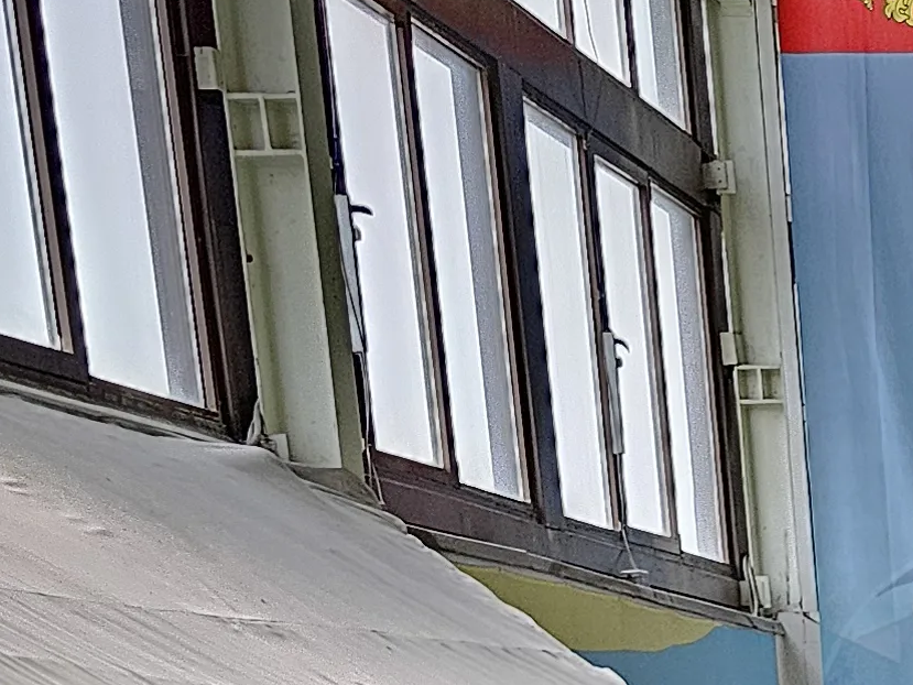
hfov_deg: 15.6
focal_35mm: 111
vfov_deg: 11.3
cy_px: 1605
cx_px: 1546
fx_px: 2928
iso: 500
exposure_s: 1/100
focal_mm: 6.3
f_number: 1.7
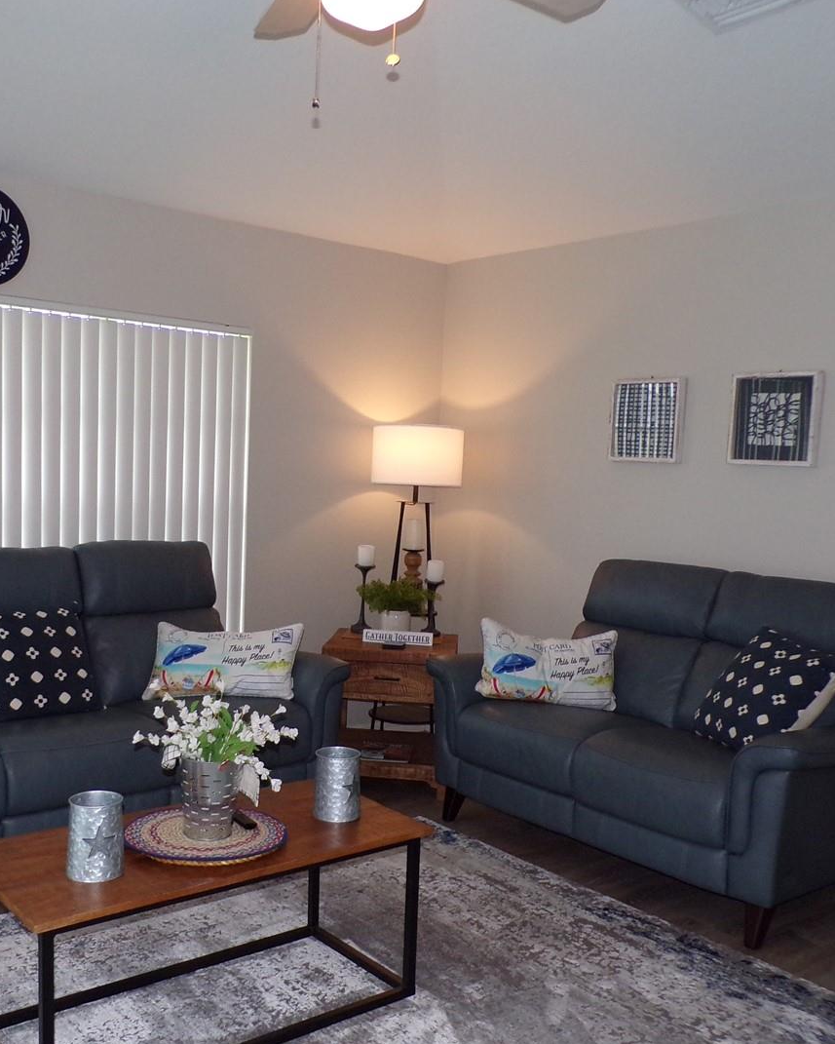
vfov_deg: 51.5
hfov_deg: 42.1
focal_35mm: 35
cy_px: 565
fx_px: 1081
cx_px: 338
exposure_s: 1/34
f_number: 3
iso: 202
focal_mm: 4.3
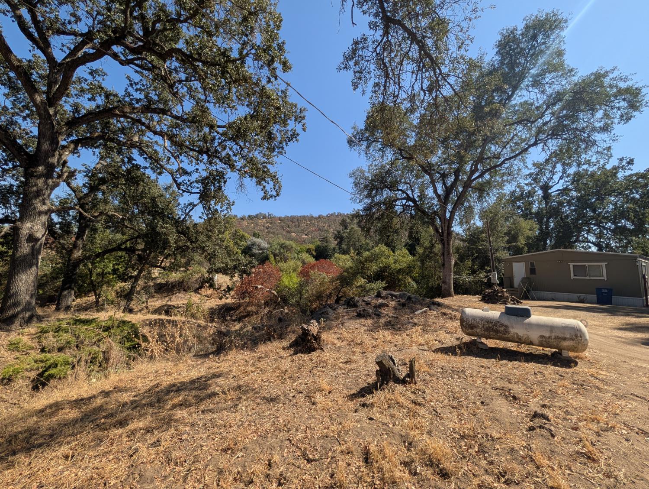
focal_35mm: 12
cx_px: 324
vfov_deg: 94.6
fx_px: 225
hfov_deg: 110.5
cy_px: 244
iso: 52
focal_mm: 2.02
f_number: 1.7
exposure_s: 1/2252
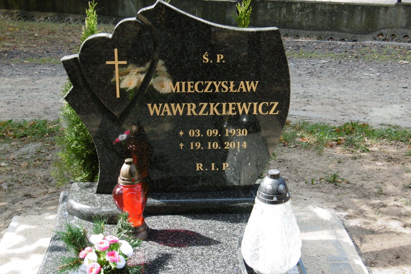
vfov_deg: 25.0
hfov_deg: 36.9
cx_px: 209
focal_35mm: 54
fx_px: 616
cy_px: 127
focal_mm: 9.2
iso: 100
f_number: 4
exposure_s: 1/125
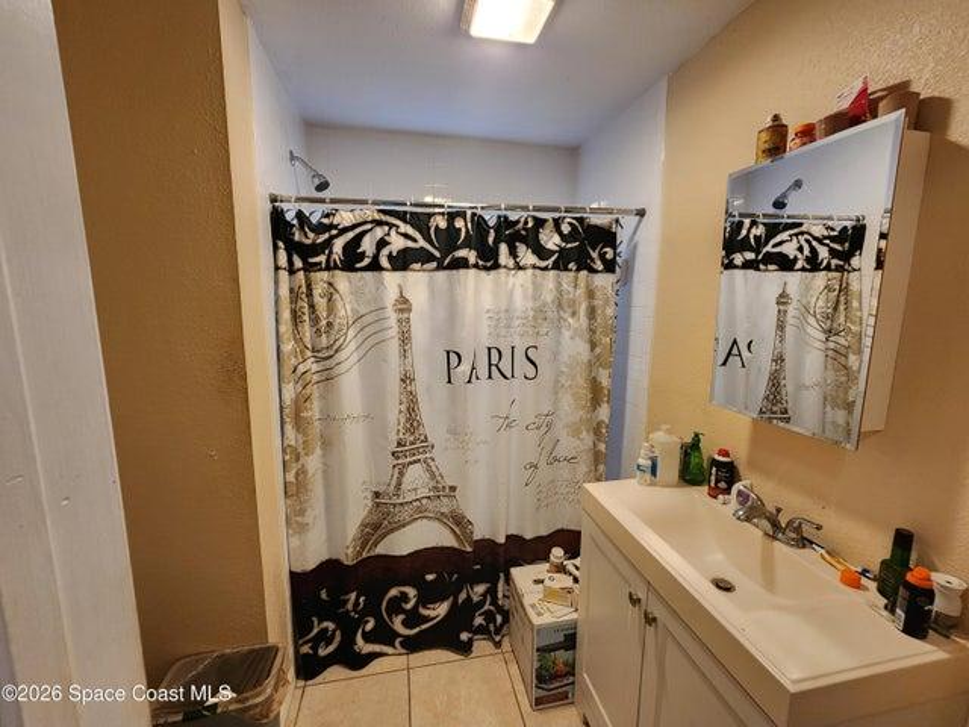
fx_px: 364
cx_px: 484
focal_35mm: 13
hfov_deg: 106.2
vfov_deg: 89.9
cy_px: 364
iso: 320
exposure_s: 1/60
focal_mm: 2.2
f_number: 2.2
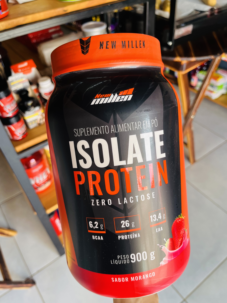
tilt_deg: -44.5
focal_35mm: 26
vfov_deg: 67.3
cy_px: 152
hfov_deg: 53.1
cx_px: 114
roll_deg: +4.0
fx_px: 227
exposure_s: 1/120
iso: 50
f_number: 1.6
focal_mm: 5.1
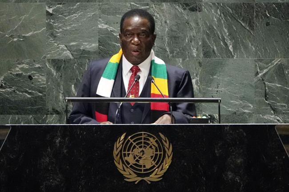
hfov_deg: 3.4
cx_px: 144
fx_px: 4815
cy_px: 96
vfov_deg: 2.3
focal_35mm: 600
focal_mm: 400
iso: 6400
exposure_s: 1/200
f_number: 5.6
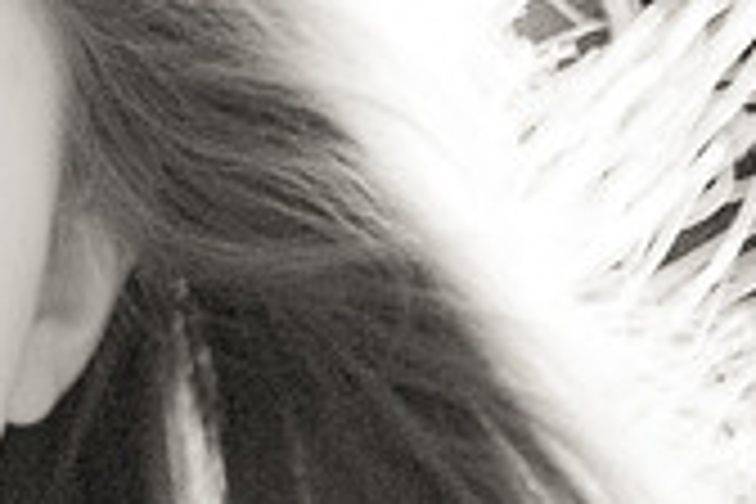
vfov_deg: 1.7
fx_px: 17408
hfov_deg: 2.5
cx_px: -54
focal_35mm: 829
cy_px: 212
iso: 250
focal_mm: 160
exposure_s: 1/800
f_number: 3.5
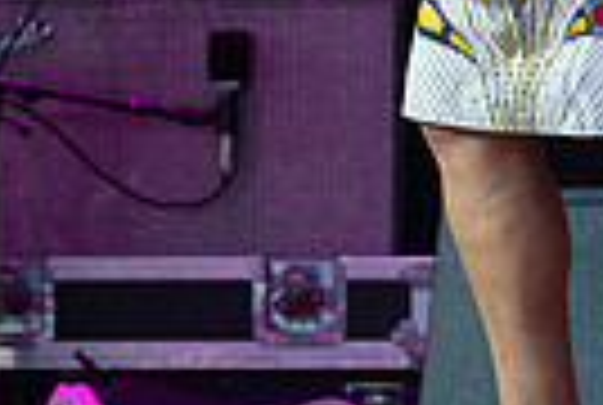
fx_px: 18466
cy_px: -227
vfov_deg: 1.3
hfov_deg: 1.9
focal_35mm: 1100
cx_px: -148
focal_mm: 170
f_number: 5.6
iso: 3200
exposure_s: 1/250
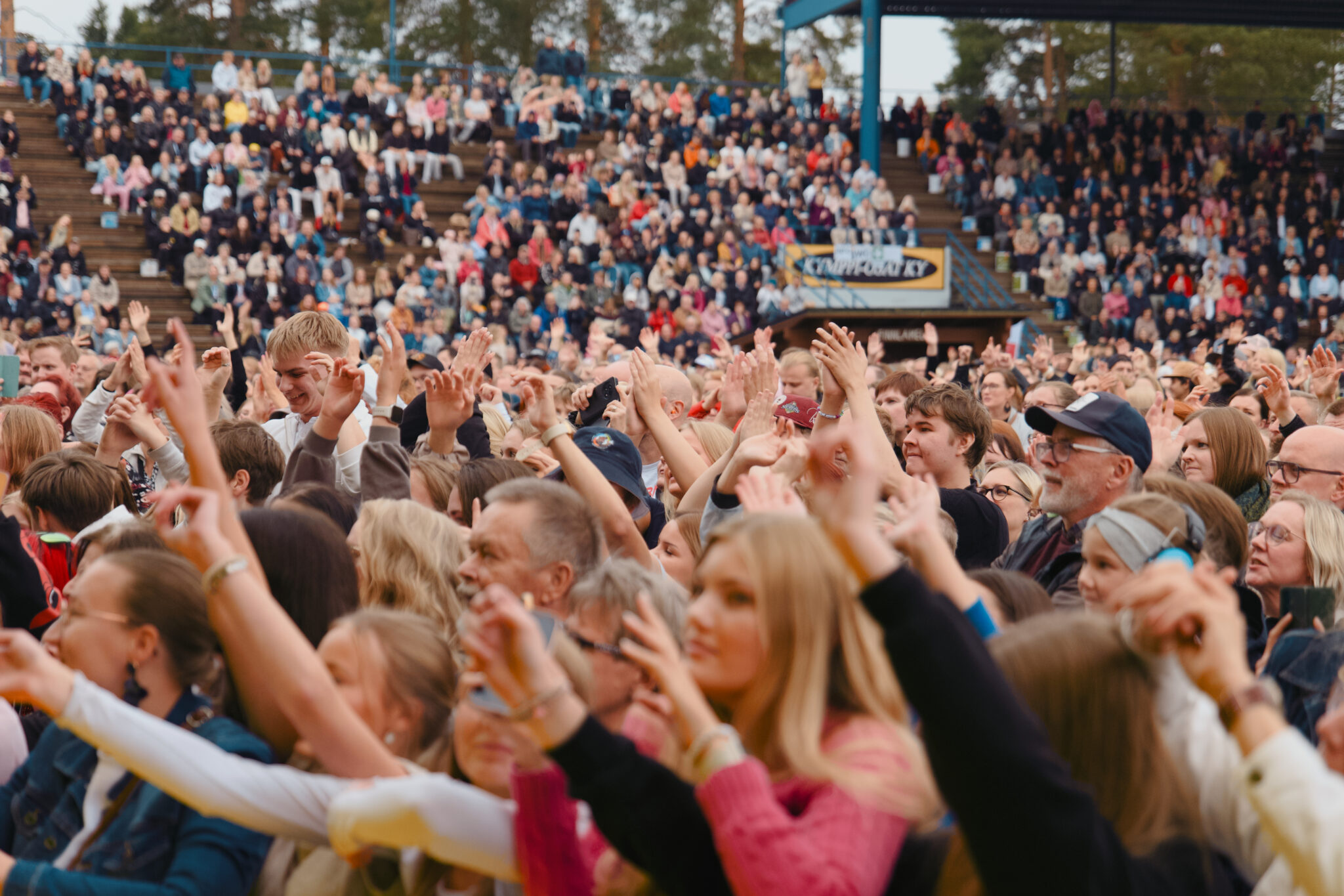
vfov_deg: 16.6
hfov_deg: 24.8
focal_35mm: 82
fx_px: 3061
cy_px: 448
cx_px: 672
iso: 2000
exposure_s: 1/200
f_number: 4
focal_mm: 82
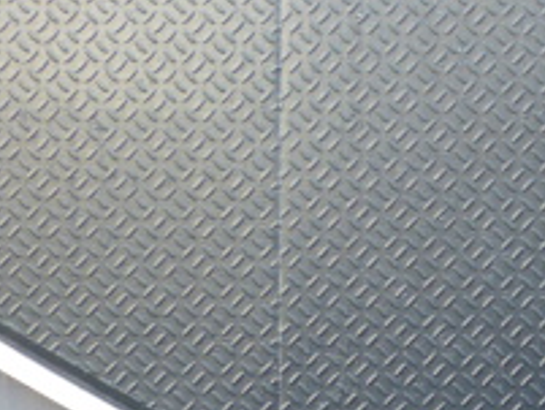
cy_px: 616
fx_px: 1701
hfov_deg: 16.9
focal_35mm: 108
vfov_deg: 13.0
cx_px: 748
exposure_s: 1/15
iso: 100
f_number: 3.7
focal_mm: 6.1
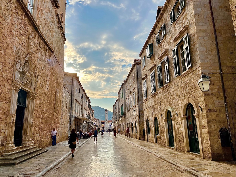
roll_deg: +1.8
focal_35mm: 26
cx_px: 118
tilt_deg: +11.1
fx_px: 177
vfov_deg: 53.1
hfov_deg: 67.3
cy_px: 88
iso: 50
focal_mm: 5.1
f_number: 1.6
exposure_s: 1/3876
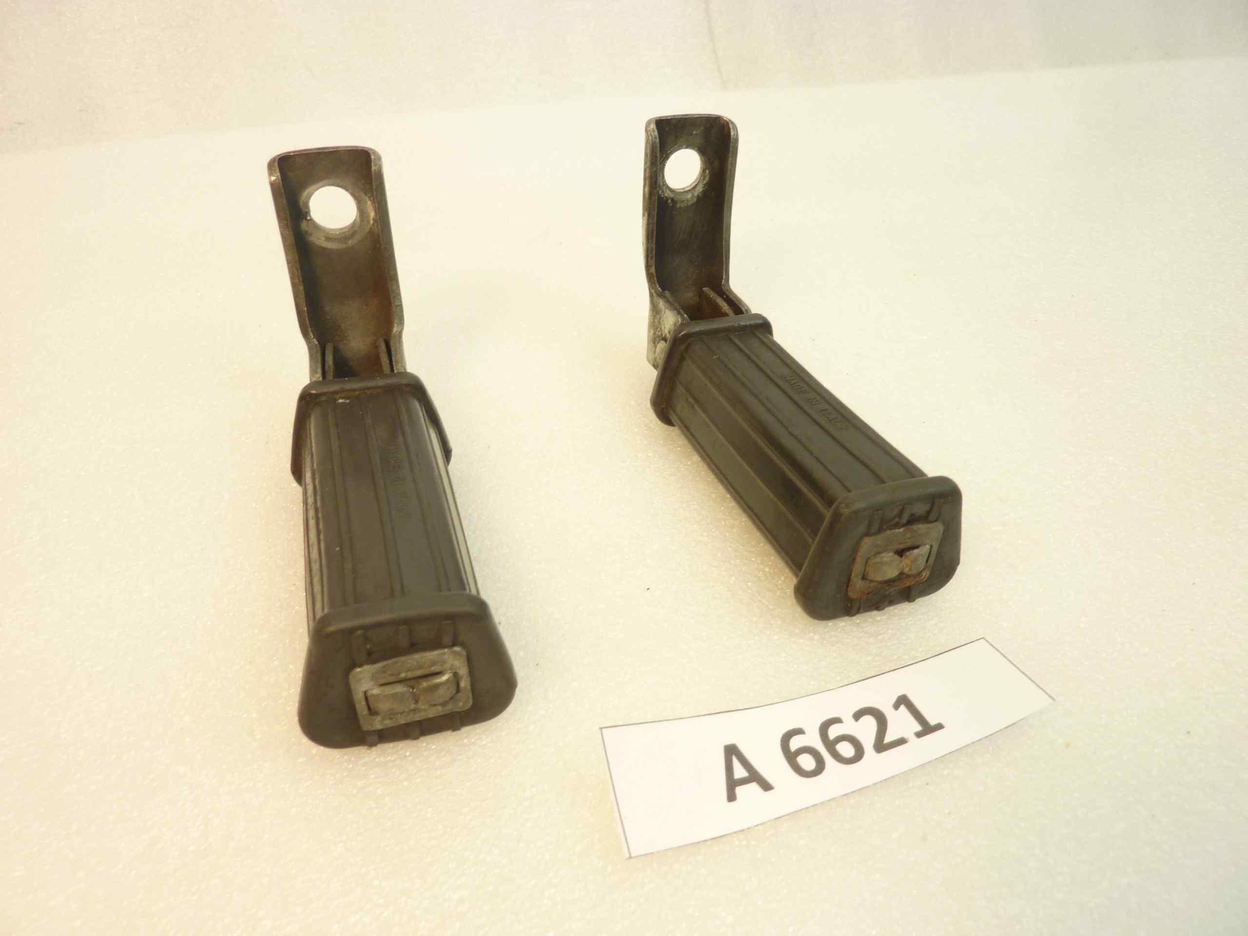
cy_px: 468
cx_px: 624
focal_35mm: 25
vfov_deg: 54.9
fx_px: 901
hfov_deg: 69.4
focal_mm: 4.1
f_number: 3.3
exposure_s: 1/30
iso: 80
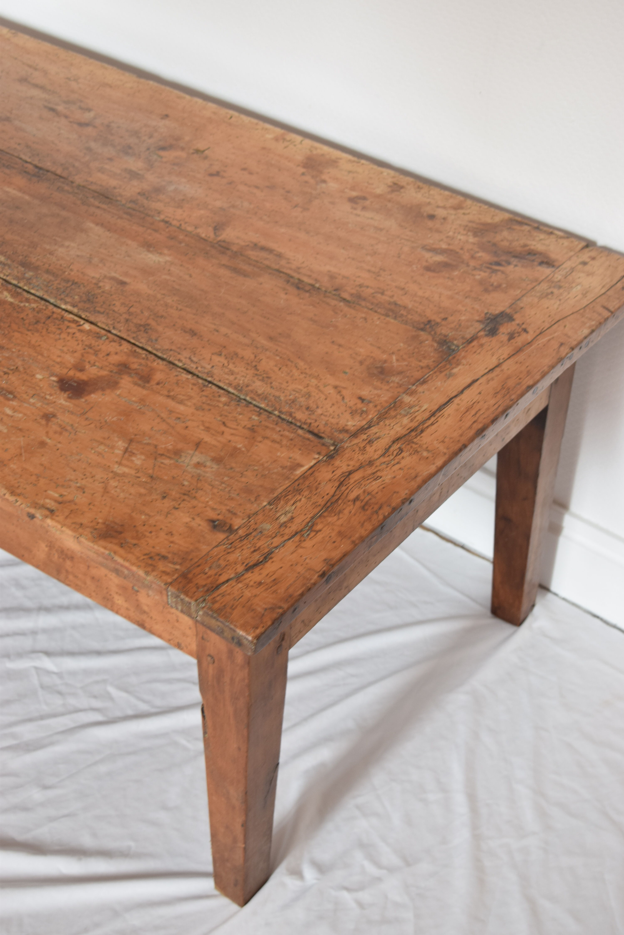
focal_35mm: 57
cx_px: 312
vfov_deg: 35.0
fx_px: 1481
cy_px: 468
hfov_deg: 23.8
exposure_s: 1/20
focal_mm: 38
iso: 400
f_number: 5.6
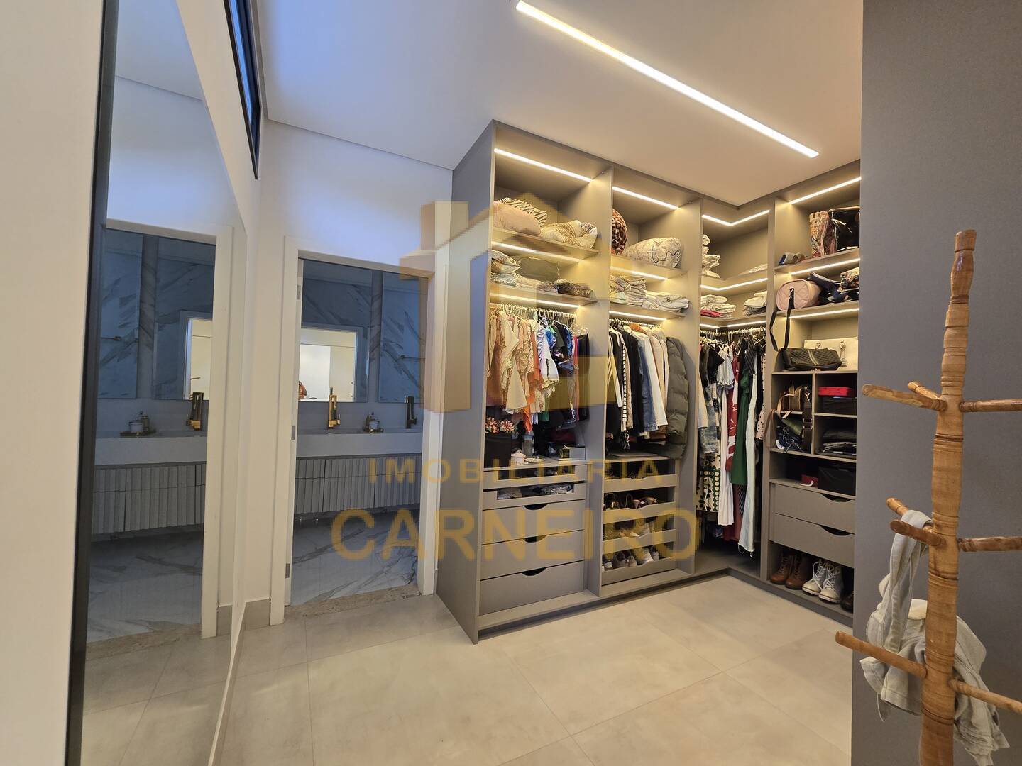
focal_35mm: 13
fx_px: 384
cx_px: 511
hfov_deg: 106.2
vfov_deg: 89.9
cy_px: 383
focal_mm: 2.2
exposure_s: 1/60
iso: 200
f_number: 2.2
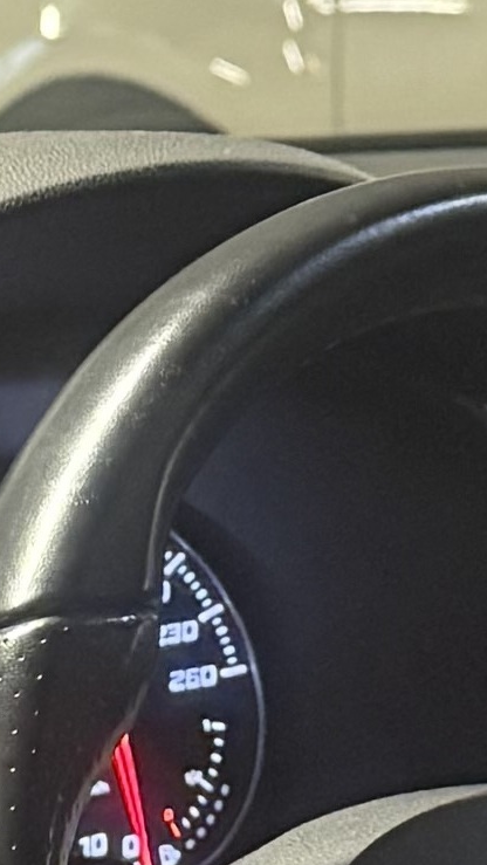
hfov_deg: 6.0
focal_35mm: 202
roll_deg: -1.7
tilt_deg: -10.1
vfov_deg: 10.7
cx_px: 268
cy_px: 475
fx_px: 4635
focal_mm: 6.76
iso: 640
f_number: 1.78
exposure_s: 1/33
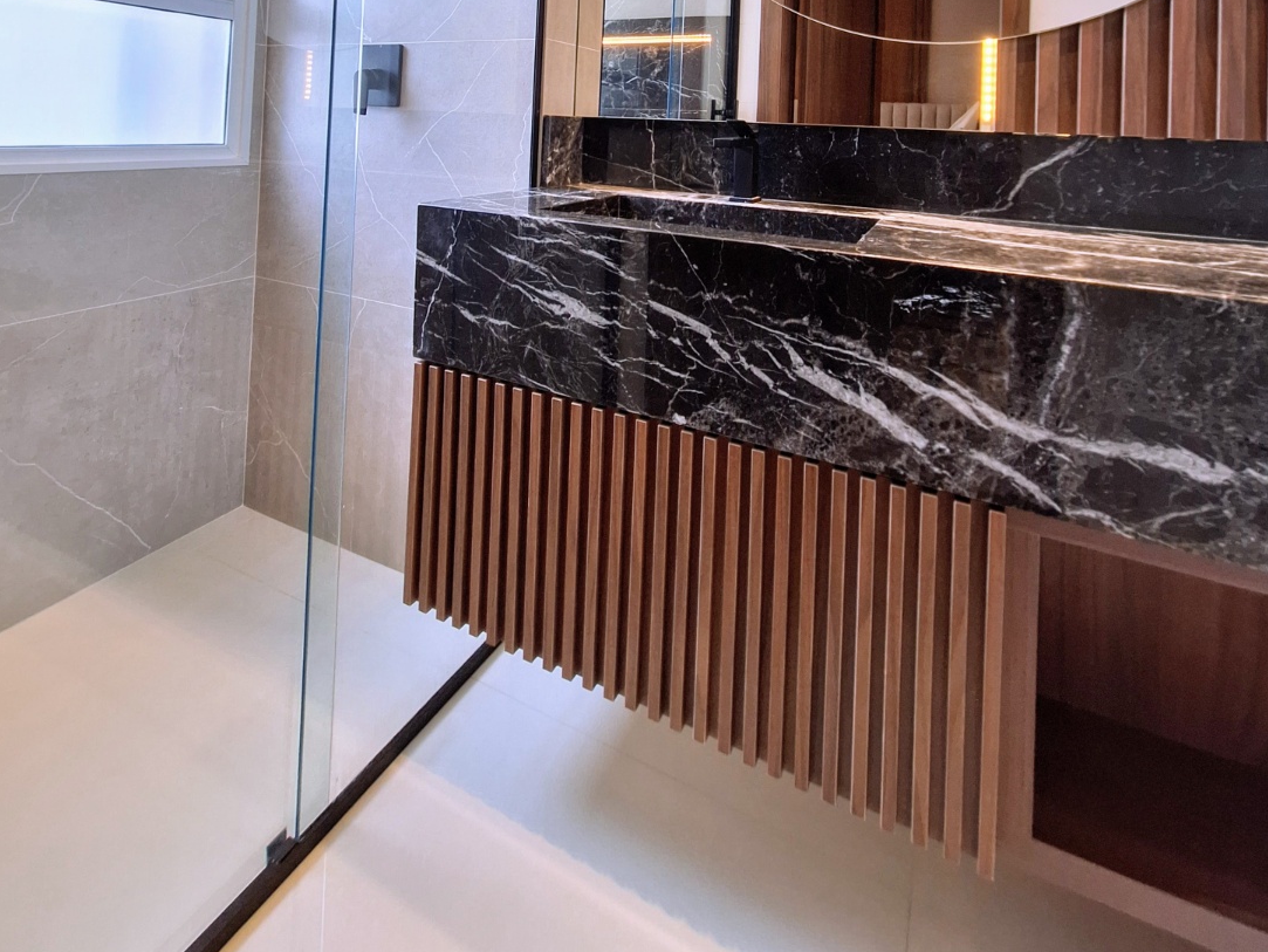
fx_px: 660
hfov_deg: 87.7
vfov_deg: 61.7
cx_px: 635
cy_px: 116
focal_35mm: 18
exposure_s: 1/100
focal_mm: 1.74
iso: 50
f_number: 2.2
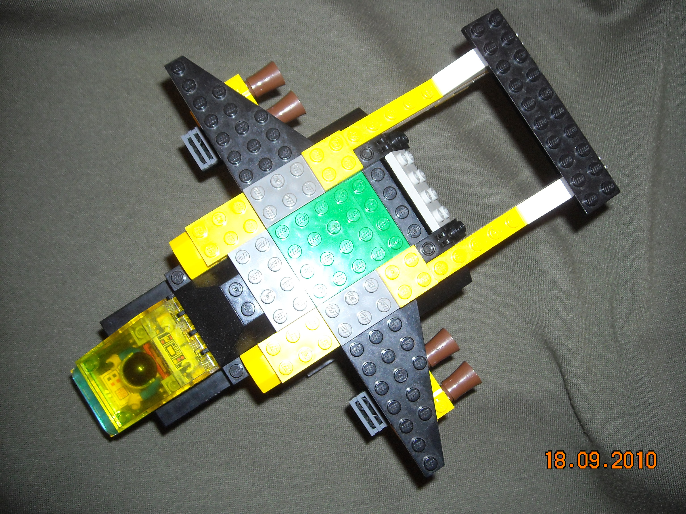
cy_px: 257
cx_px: 343
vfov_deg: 40.7
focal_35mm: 35
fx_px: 694
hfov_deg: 52.6
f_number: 2.8
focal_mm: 5.7
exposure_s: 1/60
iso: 200
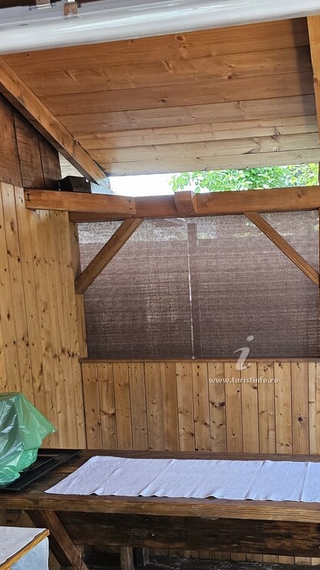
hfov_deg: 32.7
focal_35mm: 35
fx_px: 528
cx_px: 259
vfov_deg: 55.6
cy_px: 373
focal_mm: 6.3
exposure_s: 1/100
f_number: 1.7
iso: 125
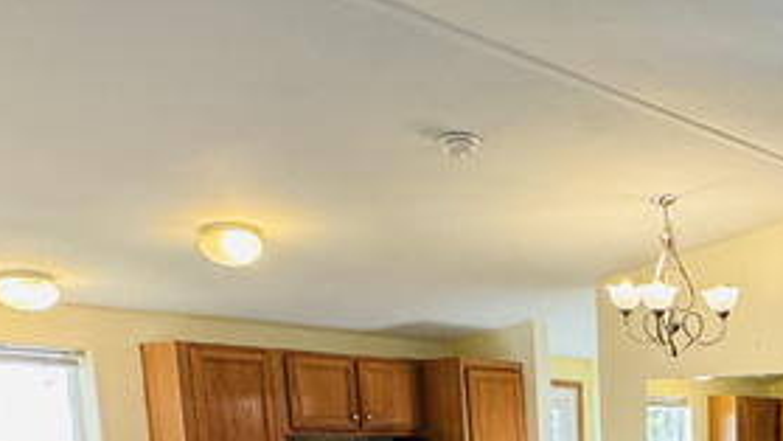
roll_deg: +0.6
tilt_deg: -7.9
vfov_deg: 19.3
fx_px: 1163
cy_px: 621
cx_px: 932
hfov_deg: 31.4
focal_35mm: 56
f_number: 2.2
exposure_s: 1/120
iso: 250
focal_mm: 2.22
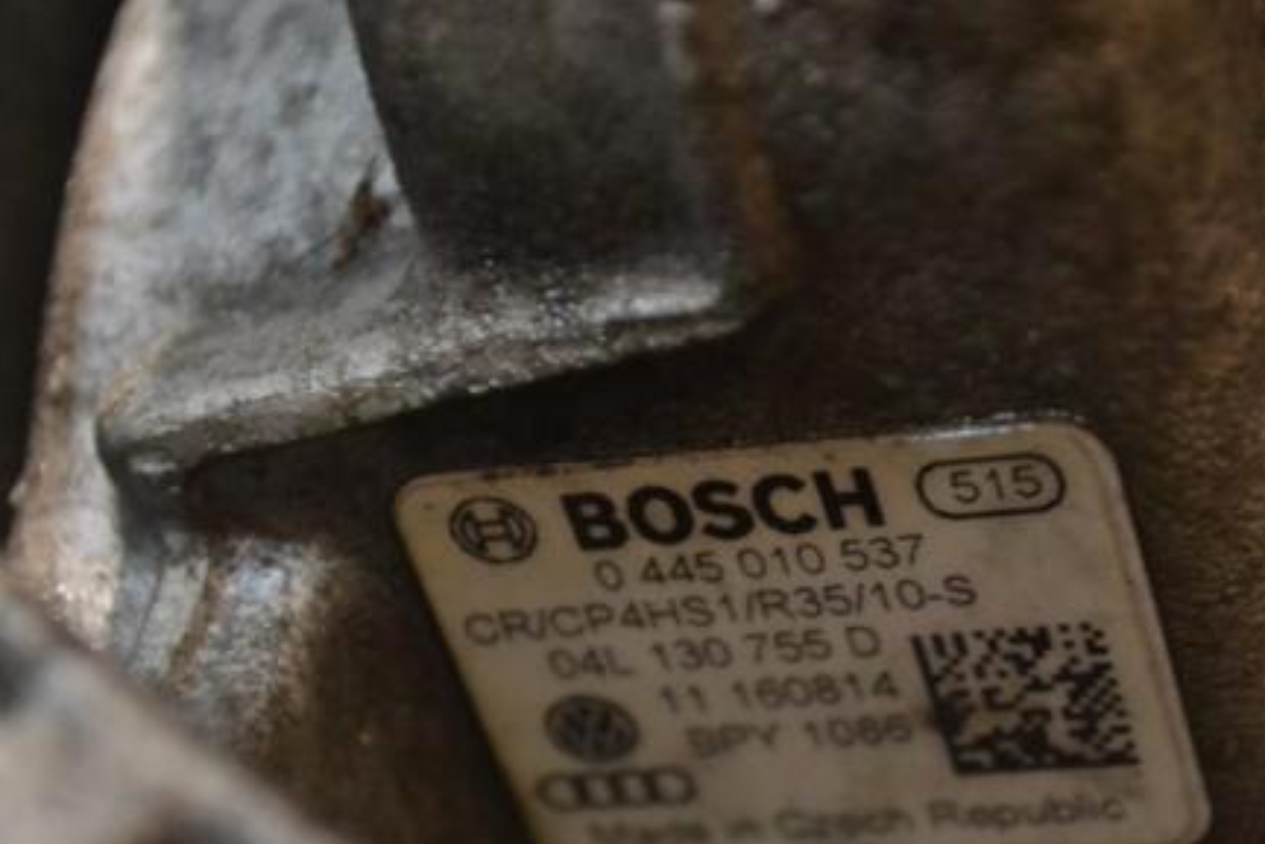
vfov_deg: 11.9
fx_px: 4030
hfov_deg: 17.8
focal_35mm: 115
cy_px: 533
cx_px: 758
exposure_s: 1/40
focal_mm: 55
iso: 3200
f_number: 5.6
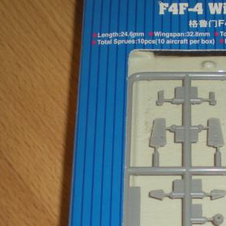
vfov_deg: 18.3
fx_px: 694
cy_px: 185
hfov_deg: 18.3
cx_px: 182
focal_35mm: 94
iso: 64
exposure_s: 1/60
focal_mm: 6.3
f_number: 3.1
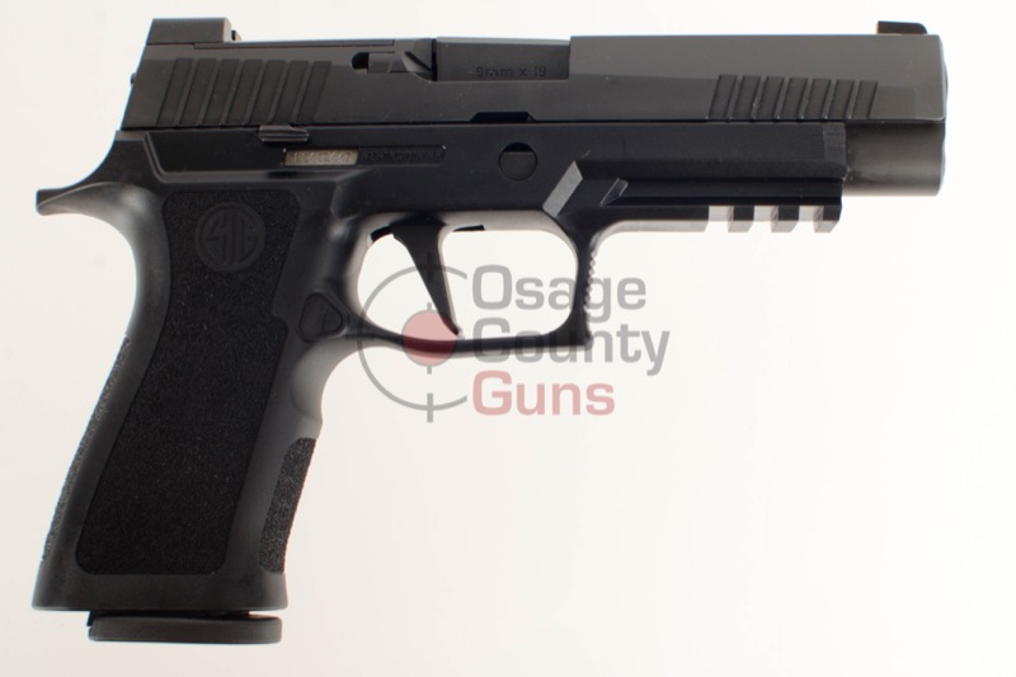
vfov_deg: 25.7
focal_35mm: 52
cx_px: 508
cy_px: 338
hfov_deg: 37.9
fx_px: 1481
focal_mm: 35
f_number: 9
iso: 200
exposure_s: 1/200
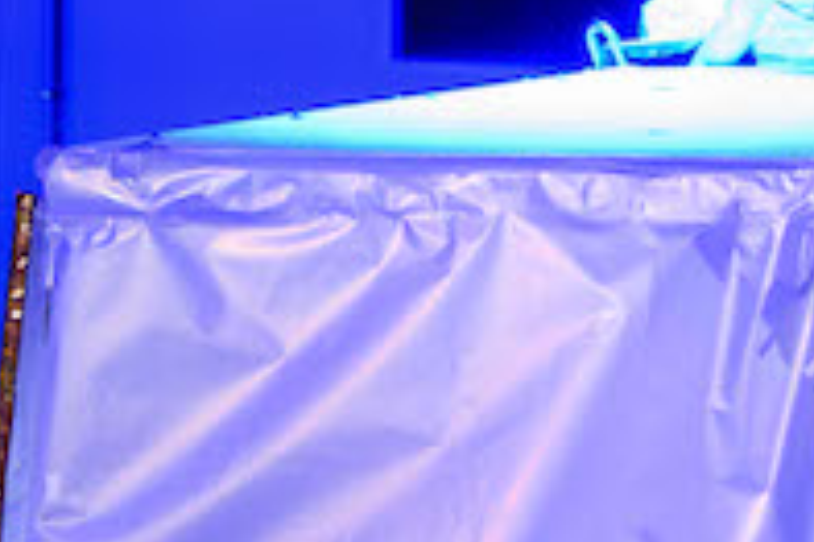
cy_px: 761
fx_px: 5418
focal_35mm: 240
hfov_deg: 8.5
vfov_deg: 5.7
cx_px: 938
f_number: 8
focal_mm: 31.5
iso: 100
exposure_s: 1/13
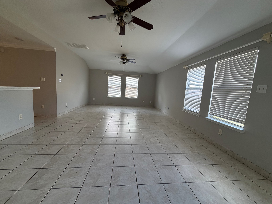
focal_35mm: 14
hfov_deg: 102.1
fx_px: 110
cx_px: 136
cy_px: 102
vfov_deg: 85.7
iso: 160
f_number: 2.2
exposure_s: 1/120
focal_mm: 2.22
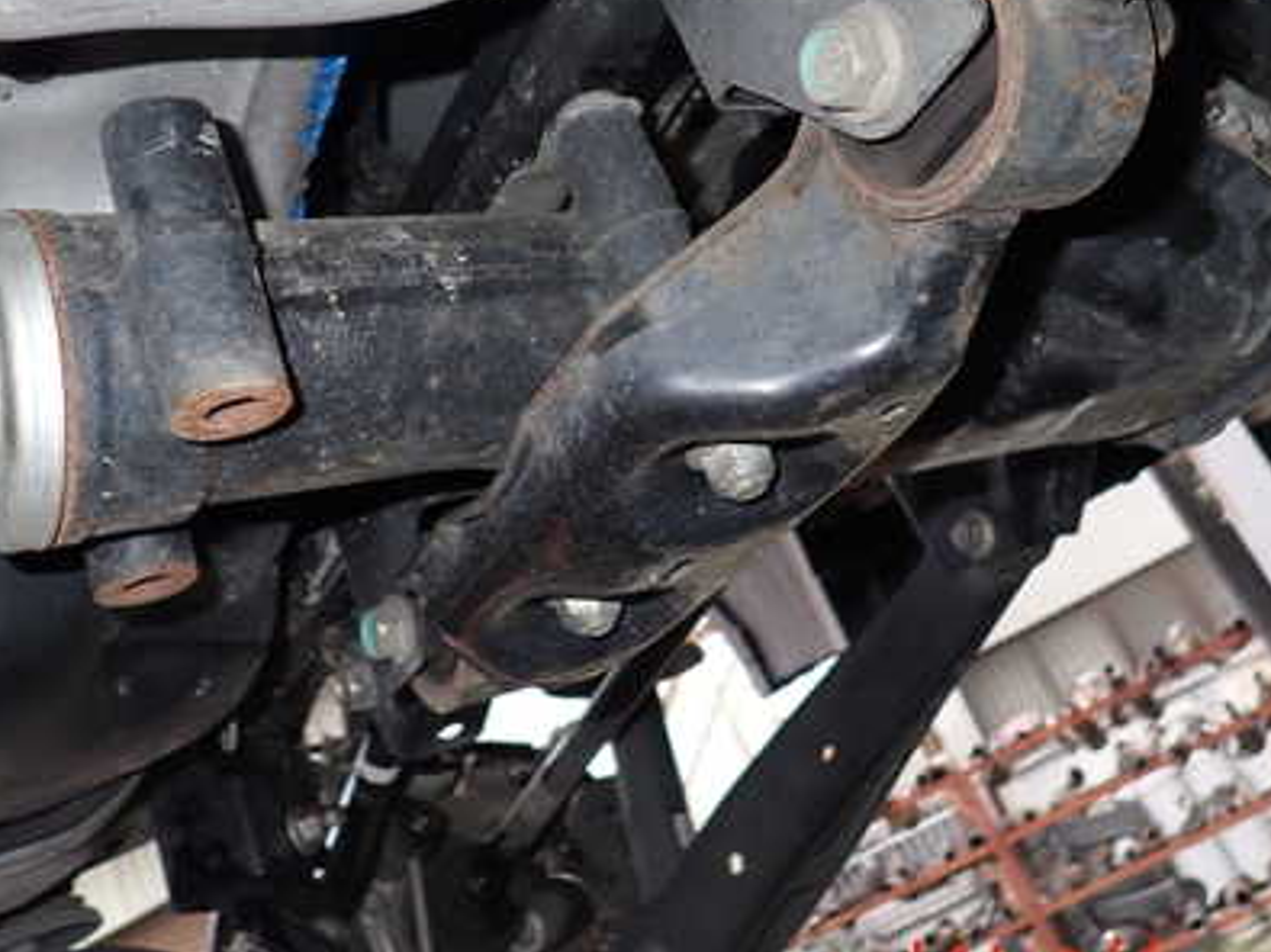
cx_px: 673
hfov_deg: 49.0
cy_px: 289
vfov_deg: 37.1
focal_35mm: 38
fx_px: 1395
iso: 200
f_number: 5.6
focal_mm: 4.5
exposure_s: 1/30
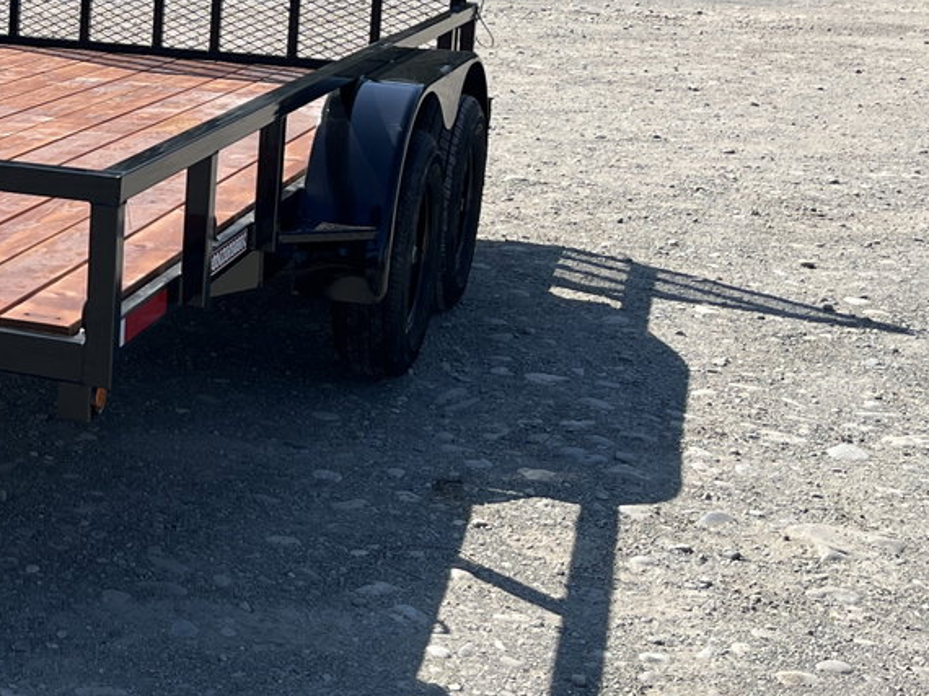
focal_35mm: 73
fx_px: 1958
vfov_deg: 19.7
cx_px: -148
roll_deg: -2.4
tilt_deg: -7.7
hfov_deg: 24.5
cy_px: 49
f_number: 1.6
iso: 50
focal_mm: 5.1
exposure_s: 1/3049
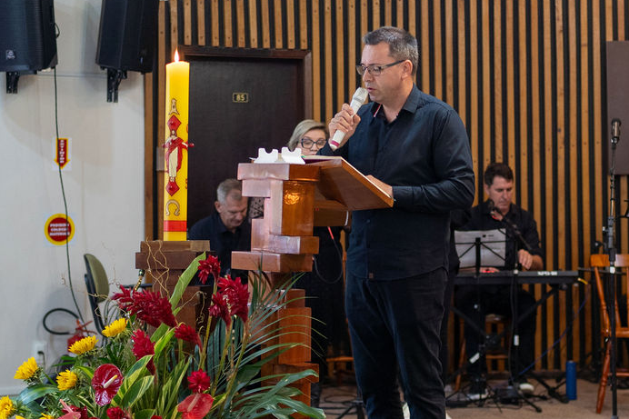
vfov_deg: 17.7
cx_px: 414
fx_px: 1345
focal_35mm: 77
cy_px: 144
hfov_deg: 26.2
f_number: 1.8
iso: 1000
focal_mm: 35
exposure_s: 1/160
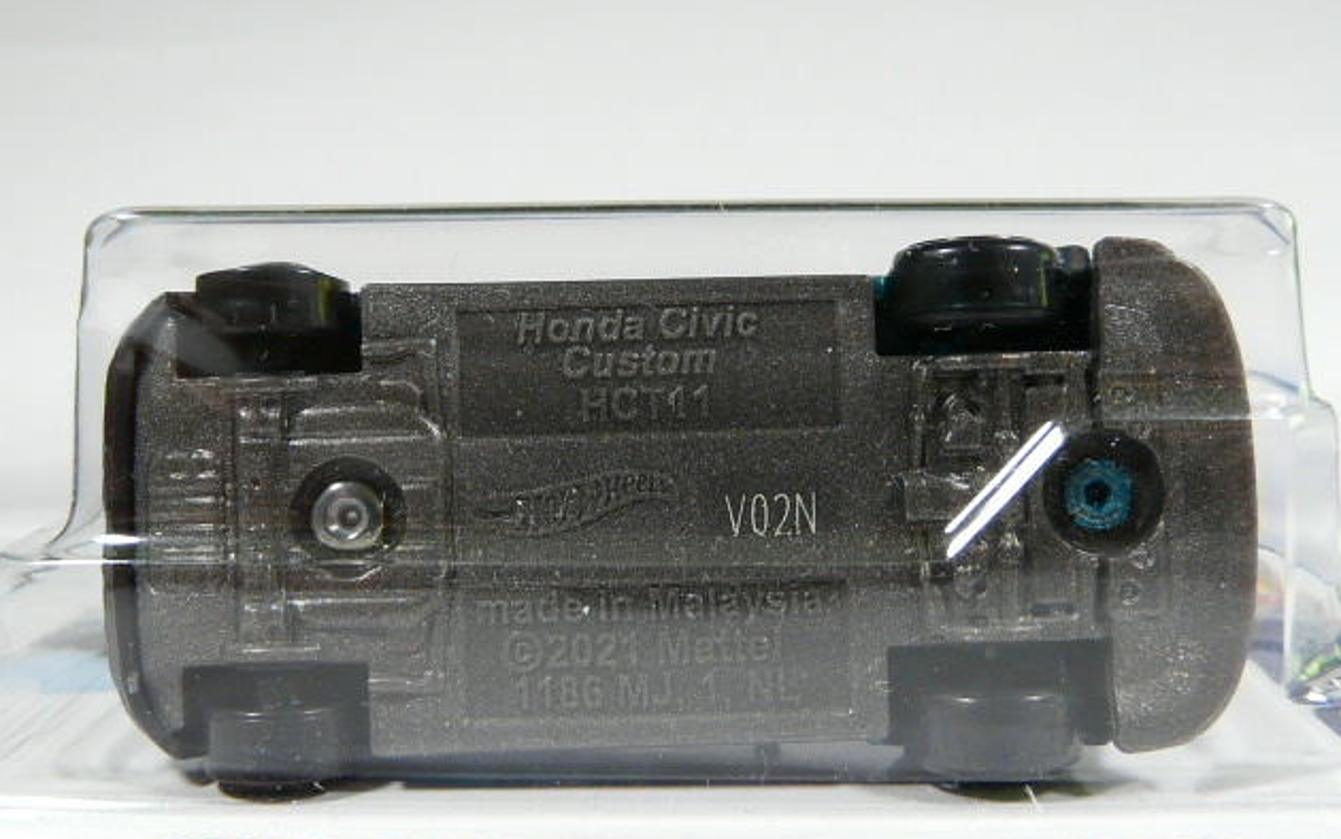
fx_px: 1535
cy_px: 405
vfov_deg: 30.6
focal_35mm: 42
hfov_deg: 47.2
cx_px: 679
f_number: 2.8
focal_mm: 4.6
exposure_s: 1/50
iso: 100
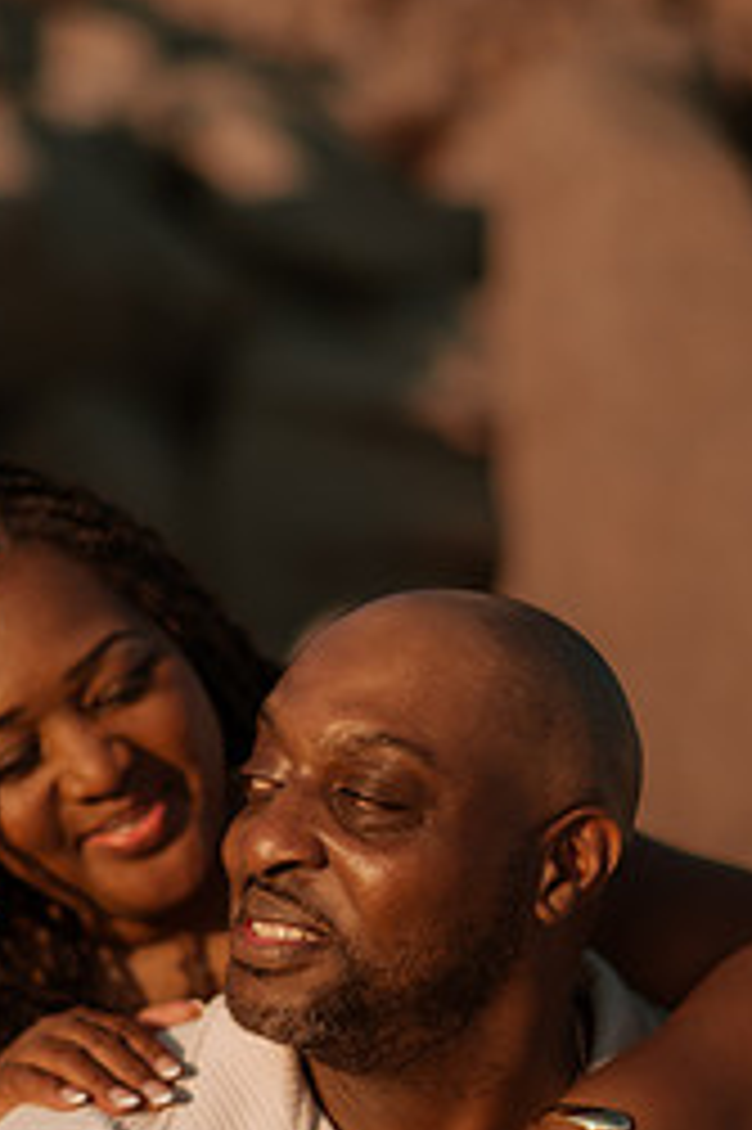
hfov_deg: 13.1
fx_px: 3263
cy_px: 851
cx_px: 248
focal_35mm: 104
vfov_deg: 19.5
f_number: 1.4
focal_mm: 58
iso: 50
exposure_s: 1/8000
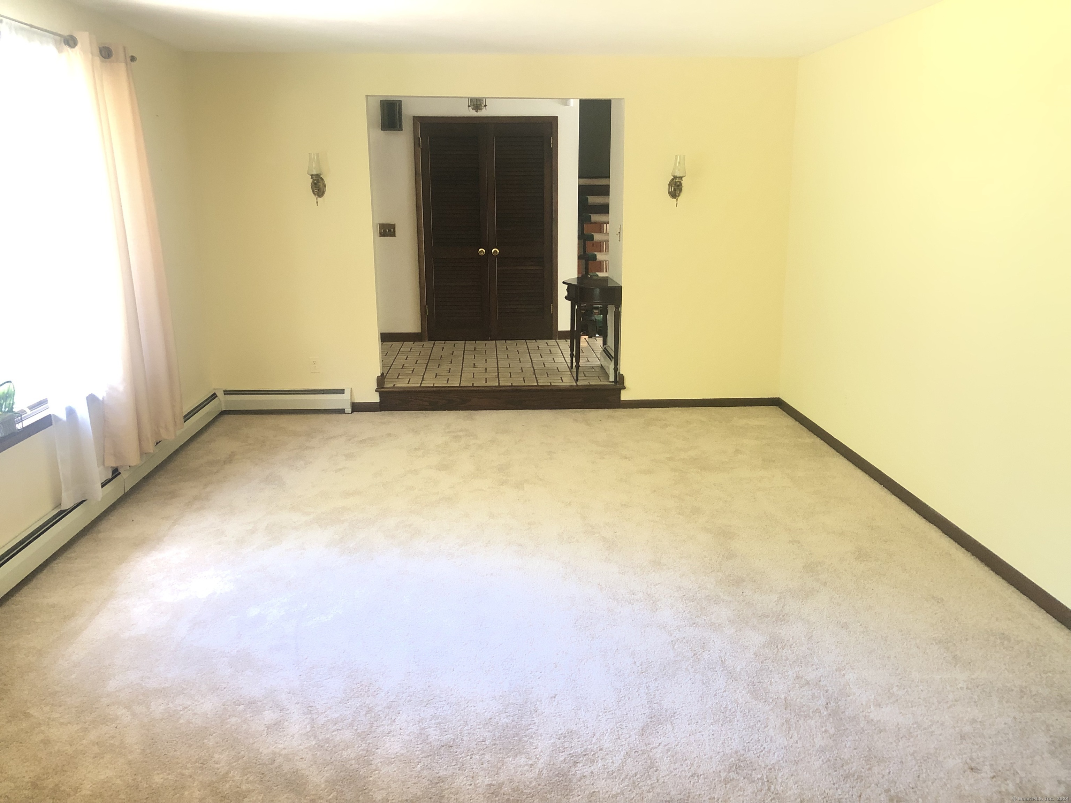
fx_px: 866
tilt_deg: -13.2
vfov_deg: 49.7
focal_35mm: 28
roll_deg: +1.2
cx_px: 536
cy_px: 402
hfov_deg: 63.4
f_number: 1.8
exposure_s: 1/15
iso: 80
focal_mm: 4
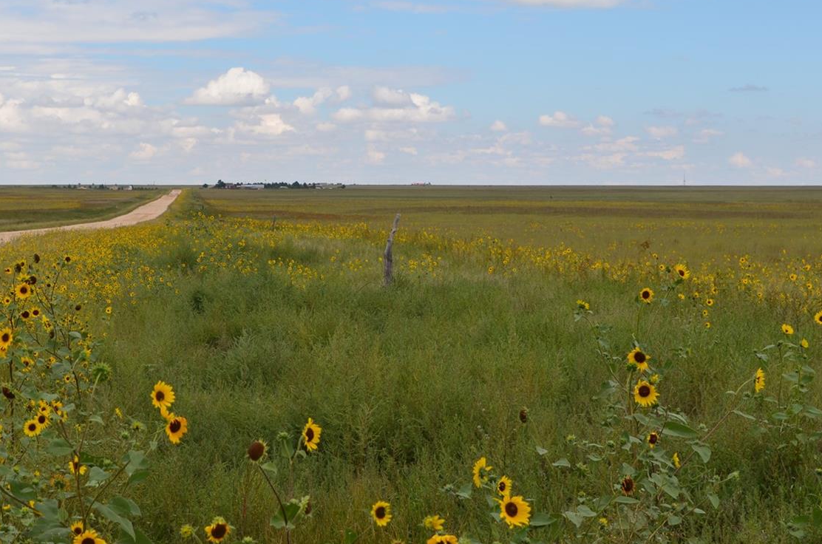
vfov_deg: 16.5
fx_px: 1868
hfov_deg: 24.8
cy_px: 204
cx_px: 353
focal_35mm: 82
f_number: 8
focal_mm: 38
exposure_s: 1/250
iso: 100
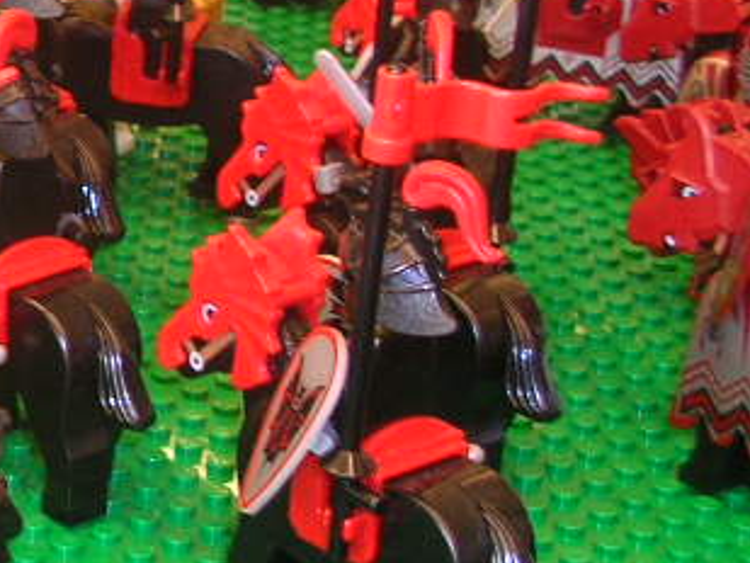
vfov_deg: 12.7
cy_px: 158
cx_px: -490
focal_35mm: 116
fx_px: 2514
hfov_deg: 15.2
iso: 50
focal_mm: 5.8
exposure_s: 1/8.6
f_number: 2.8
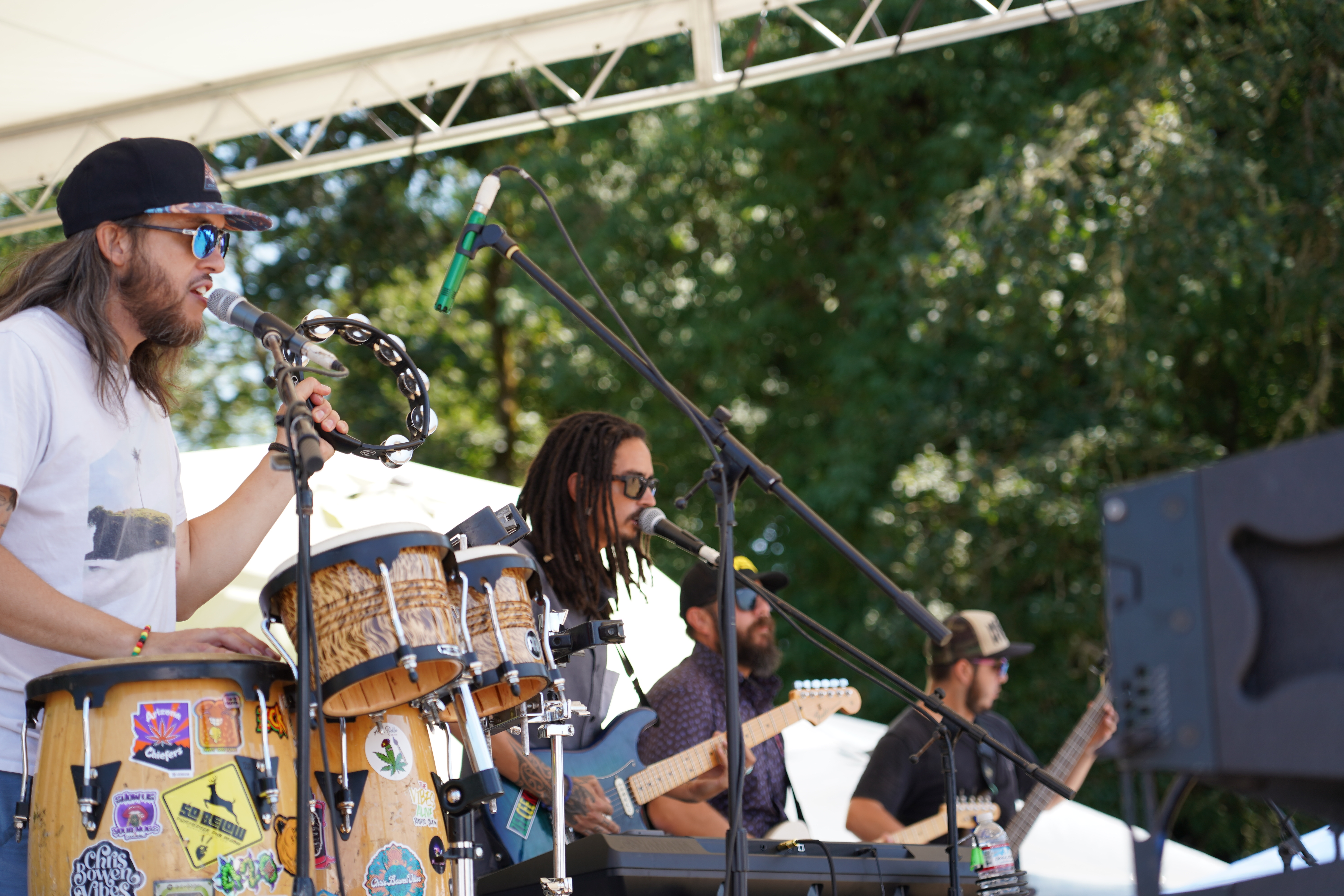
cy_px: 448
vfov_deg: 13.2
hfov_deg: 19.6
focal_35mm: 104
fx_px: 3882
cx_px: 672
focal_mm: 104
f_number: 4
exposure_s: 1/160
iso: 100
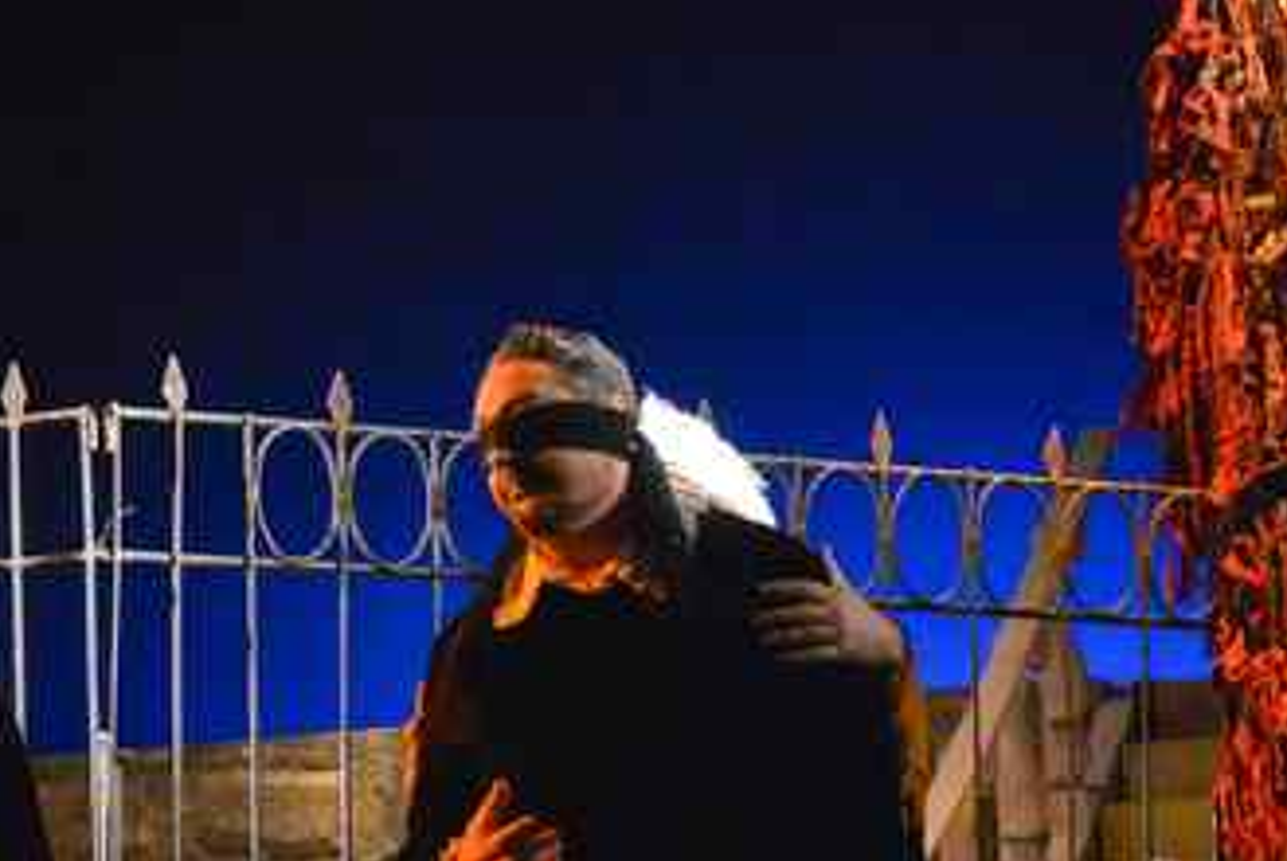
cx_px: -250
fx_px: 4401
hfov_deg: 16.0
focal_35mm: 123
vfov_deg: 11.1
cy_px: 730
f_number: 4
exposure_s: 1/125
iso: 2500
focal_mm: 45
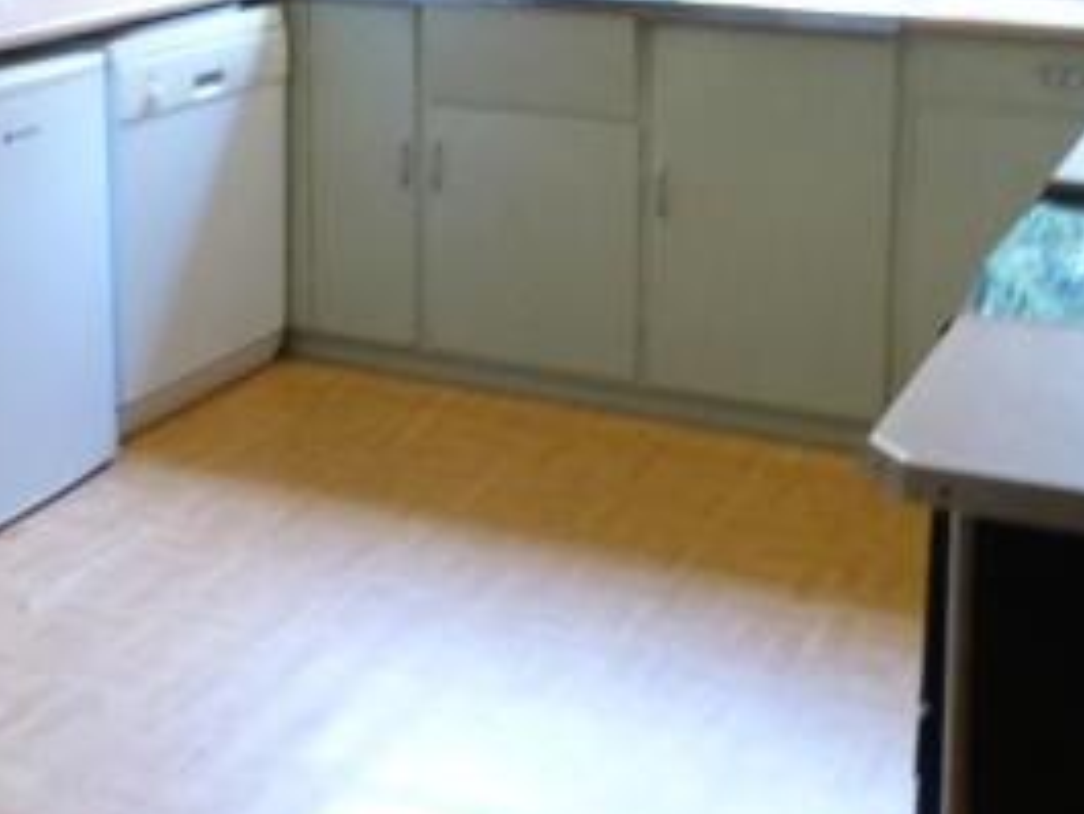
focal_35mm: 55
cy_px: -2
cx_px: 489
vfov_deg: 25.3
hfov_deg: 34.9
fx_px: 1723
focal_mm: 4.5
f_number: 3.2
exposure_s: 1/25
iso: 400
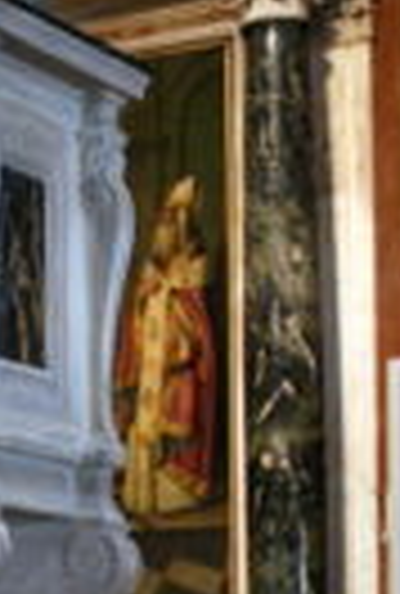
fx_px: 2249
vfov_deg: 15.0
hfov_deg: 9.9
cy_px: 432
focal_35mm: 136
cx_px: -191
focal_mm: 24
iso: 1000
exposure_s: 1/20
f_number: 3.8
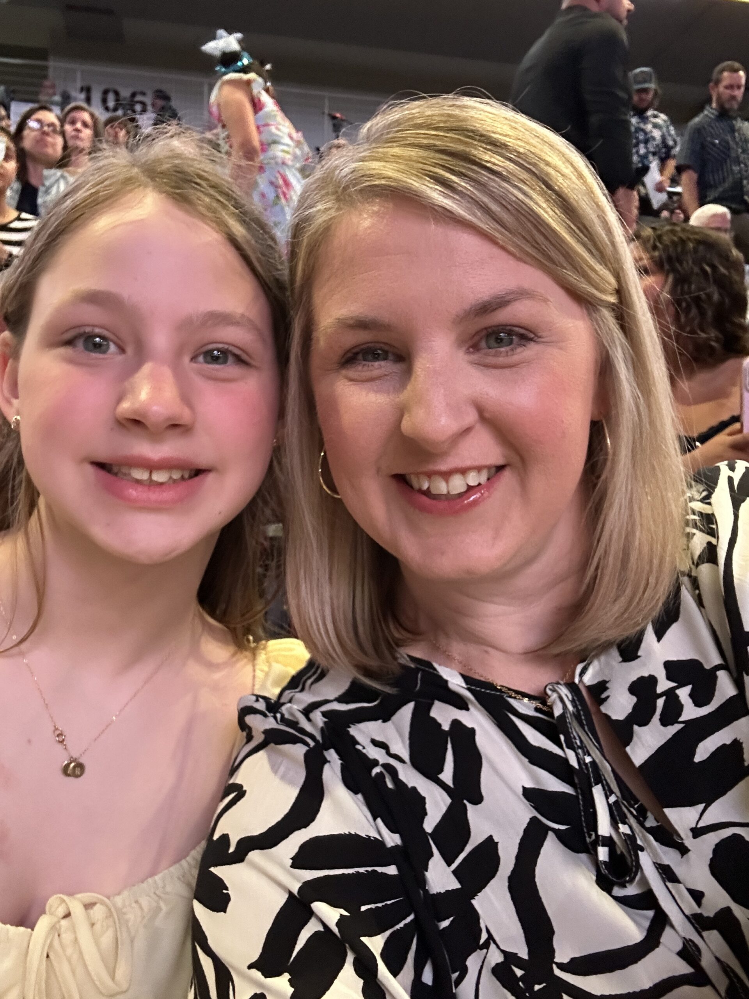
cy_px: 500
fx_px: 865
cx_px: 374
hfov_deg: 46.8
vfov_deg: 60.0
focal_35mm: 30
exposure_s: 1/30
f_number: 1.9
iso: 320
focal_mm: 2.69
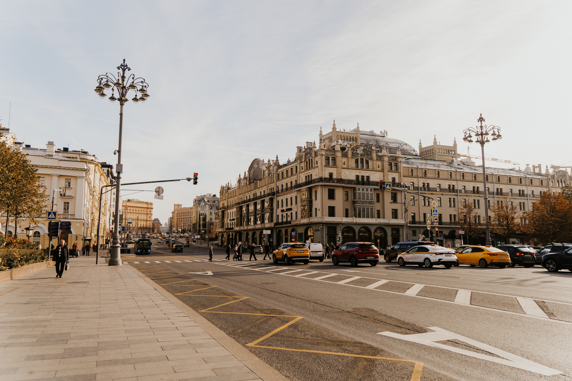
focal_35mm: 27
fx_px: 429
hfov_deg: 67.4
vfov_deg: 47.9
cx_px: 286
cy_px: 190
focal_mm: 27
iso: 100
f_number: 4
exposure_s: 1/500
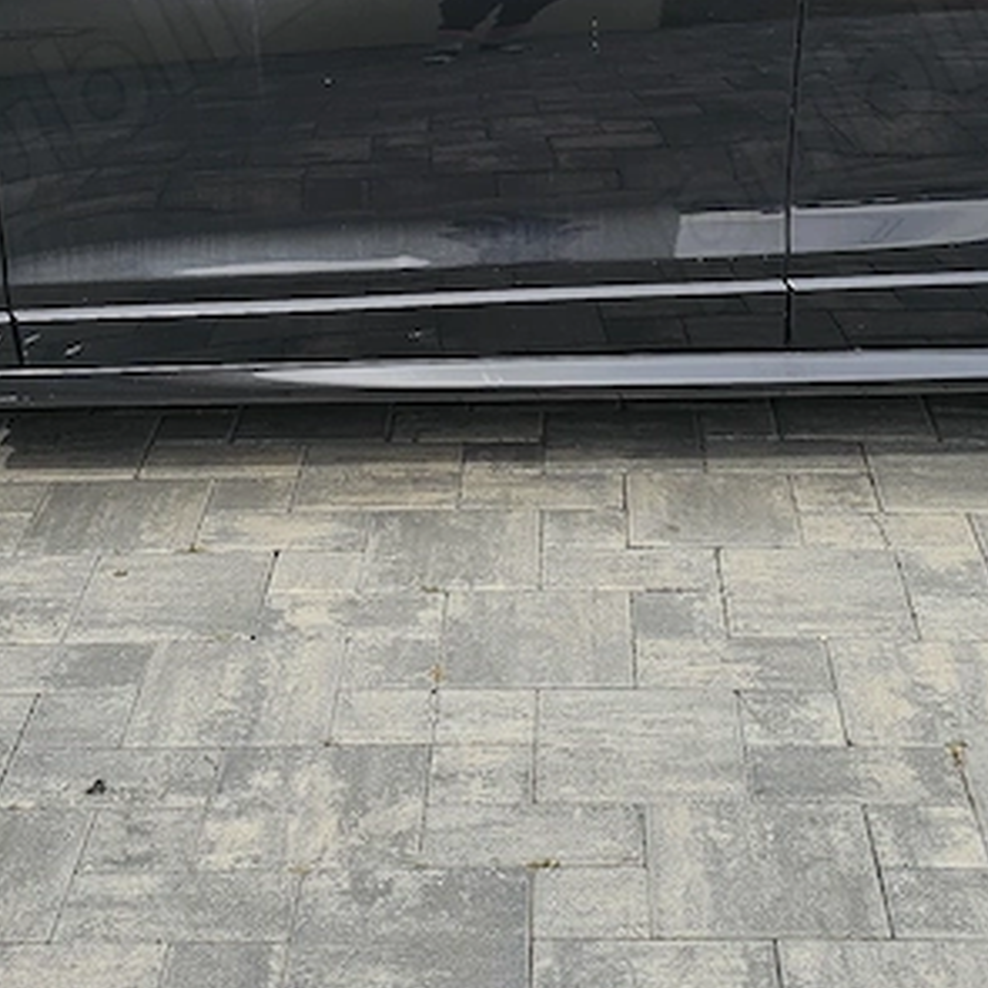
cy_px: 67
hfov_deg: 24.9
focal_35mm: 69
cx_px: 613
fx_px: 2228
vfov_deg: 24.2
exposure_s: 1/398
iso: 10
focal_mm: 6.3
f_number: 1.7
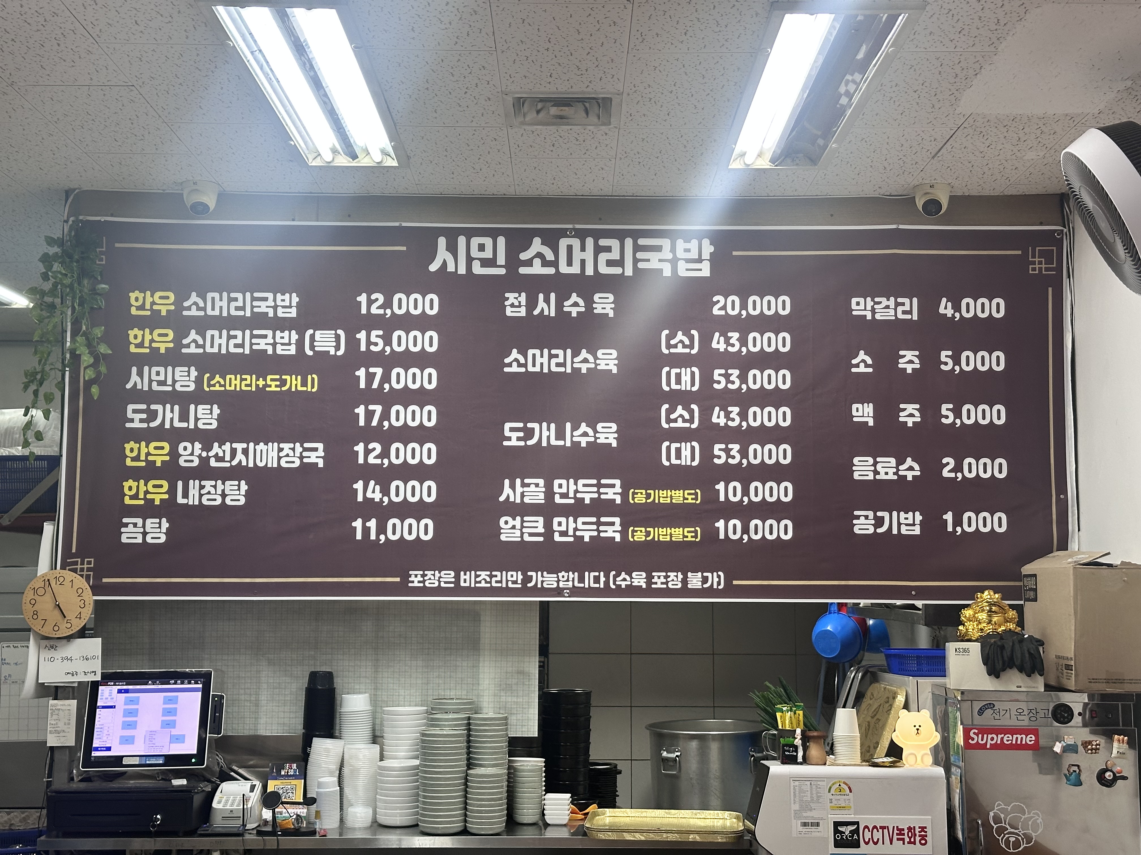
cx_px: 570
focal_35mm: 48
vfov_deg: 30.3
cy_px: 428
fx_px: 1582
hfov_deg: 39.7
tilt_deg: +5.1
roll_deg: -0.2
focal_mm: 6.86
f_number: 1.78
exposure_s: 1/60
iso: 125
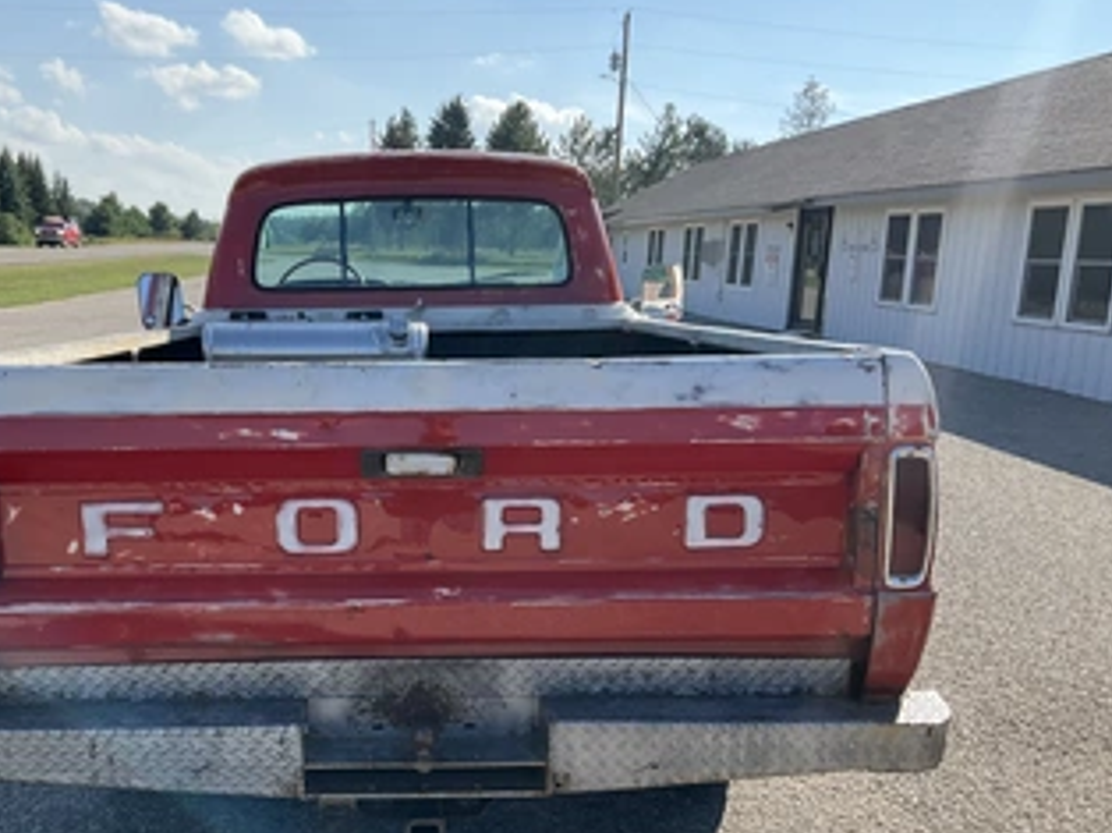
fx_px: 1188
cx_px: 418
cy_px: 507
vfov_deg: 38.4
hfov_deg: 49.7
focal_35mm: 37
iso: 25
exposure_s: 1/962
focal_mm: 3
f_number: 1.8
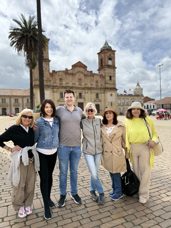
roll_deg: +2.1
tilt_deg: -0.5
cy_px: 114
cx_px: 86
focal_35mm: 24
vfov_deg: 71.6
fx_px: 158
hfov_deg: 56.8
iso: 100
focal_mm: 6.76
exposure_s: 1/7353
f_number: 1.78
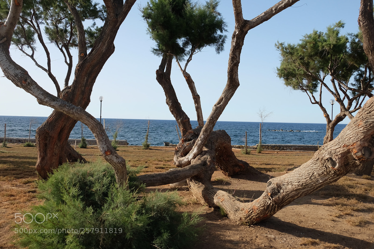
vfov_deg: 44.9
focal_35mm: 29
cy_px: 124
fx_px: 301
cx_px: 187
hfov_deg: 63.7
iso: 400
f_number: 7.1
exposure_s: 1/250
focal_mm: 19.5
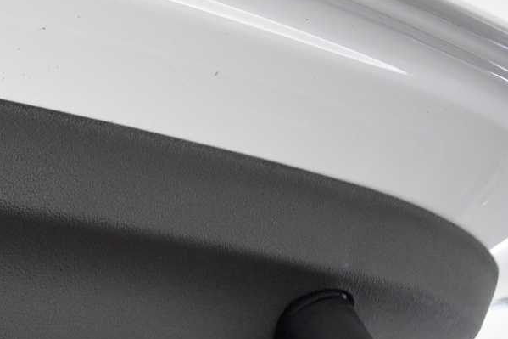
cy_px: 178
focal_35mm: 73
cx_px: -169
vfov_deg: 18.7
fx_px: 1030
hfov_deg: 24.0
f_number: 3.5
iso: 3200
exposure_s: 1/60
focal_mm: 18
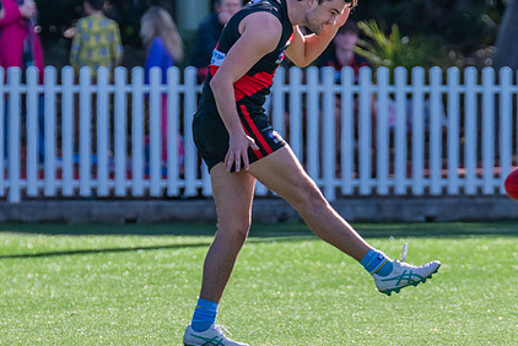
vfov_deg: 1.4
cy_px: 127
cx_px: 281
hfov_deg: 2.1
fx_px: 14427
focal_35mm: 1002
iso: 800
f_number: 9
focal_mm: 500
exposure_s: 1/1250
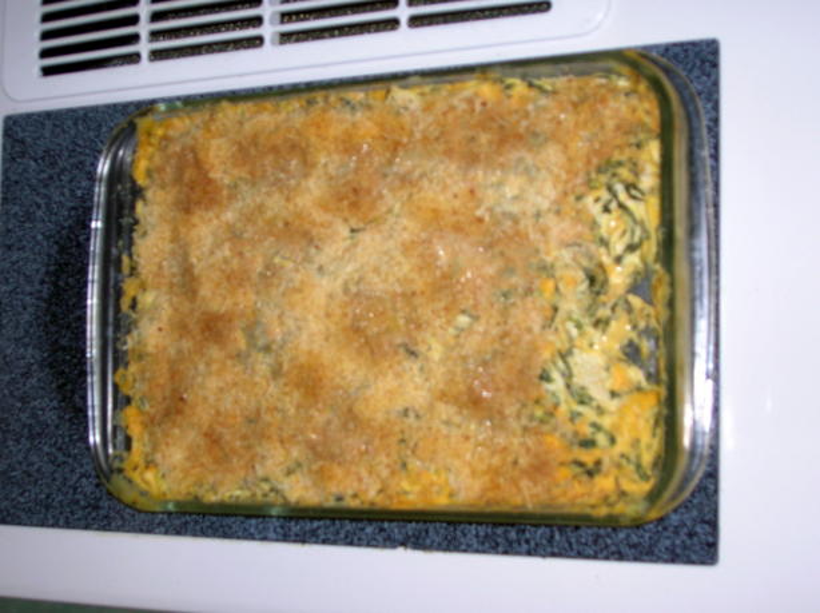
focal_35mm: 63
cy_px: 306
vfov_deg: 23.2
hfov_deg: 30.8
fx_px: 1491
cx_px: 410
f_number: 3.6
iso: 50
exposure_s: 1/60.1
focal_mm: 10.4
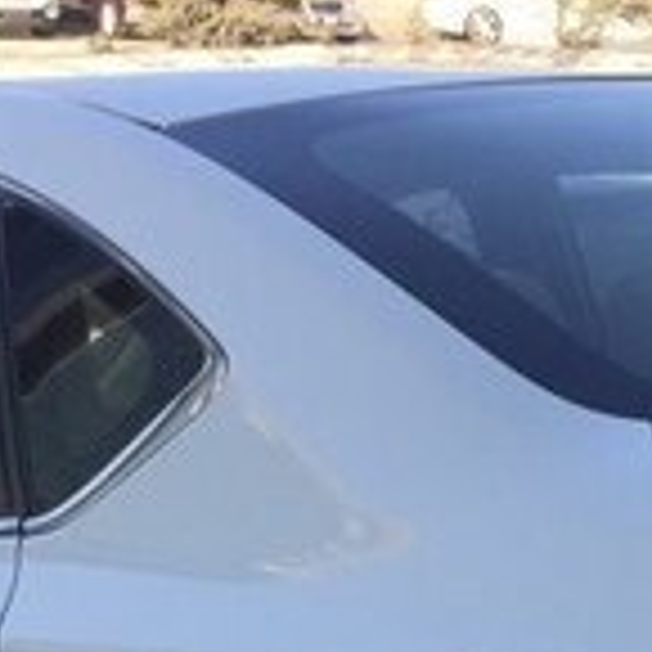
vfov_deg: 13.8
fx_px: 2493
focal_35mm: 117
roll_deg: -1.4
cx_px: 598
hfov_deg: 14.7
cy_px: 1041
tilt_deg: -23.3
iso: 32
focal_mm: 4.15
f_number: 2.2
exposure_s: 1/542
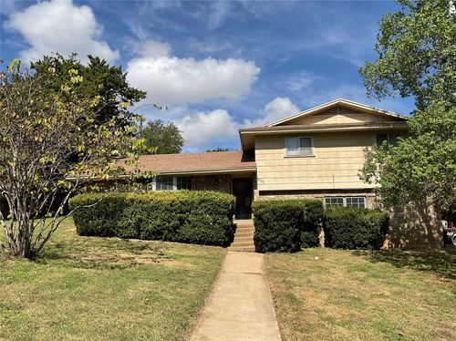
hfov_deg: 61.7
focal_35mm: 29
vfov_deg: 48.2
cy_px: 170
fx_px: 382
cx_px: 228
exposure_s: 1/2667
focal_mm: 3
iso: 16
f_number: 1.8
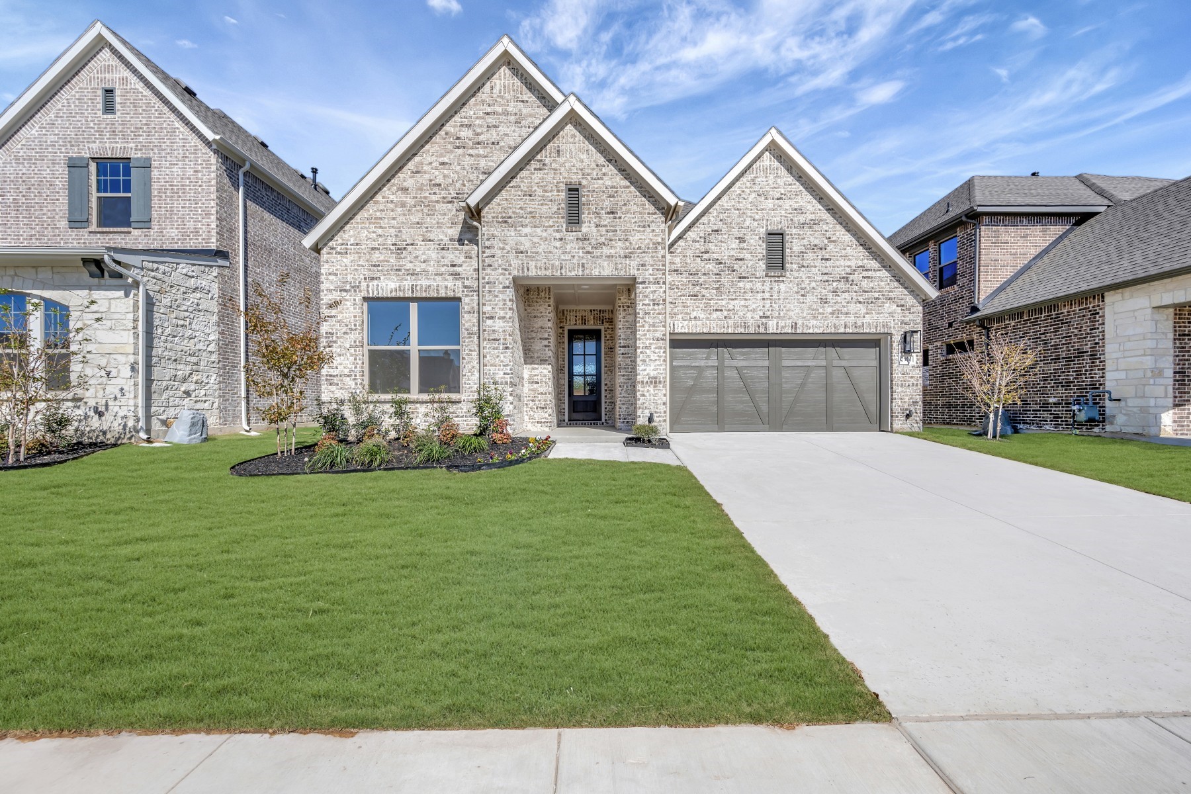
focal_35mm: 14
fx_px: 463
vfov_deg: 81.2
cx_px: 596
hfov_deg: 104.3
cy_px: 397
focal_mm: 14
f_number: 9
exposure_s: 1/500
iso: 100
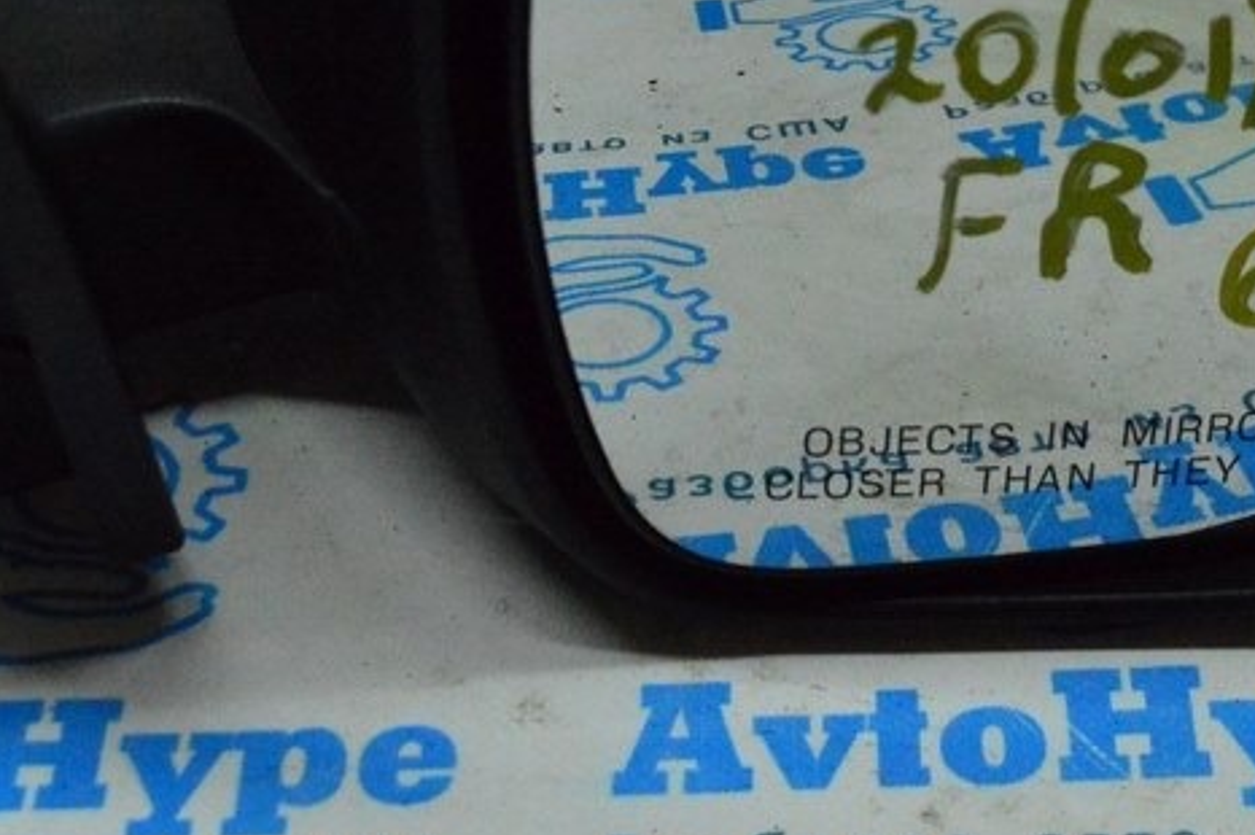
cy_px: 90
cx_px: 765
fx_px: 3557
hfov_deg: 20.0
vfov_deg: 13.3
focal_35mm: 102
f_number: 6.3
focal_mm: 31
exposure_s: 1/800
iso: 6400
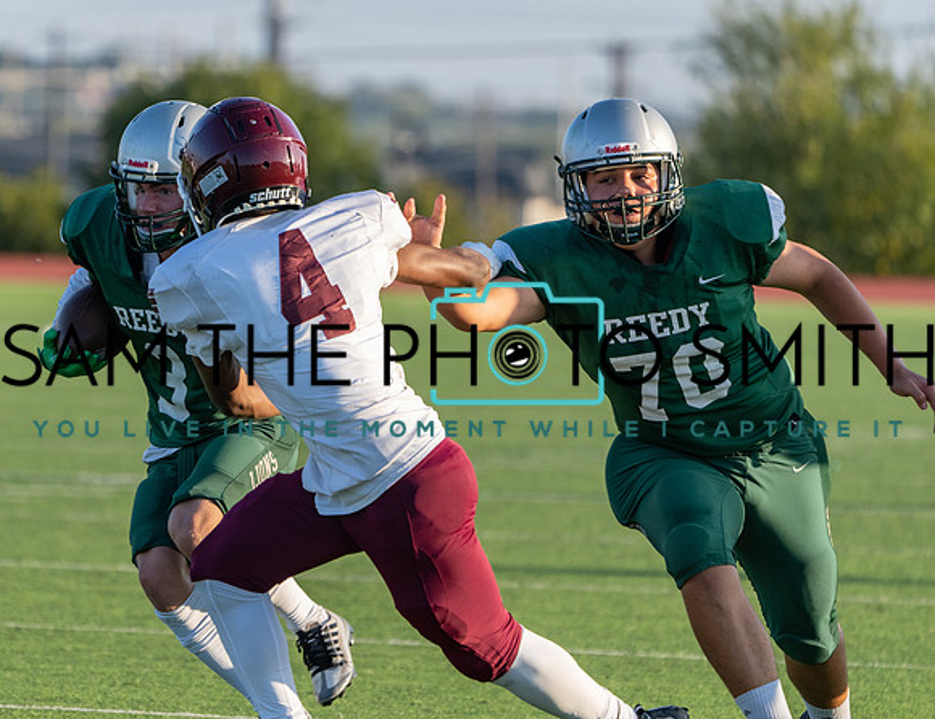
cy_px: 448
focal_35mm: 419
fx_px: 11416
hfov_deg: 4.7
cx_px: 262
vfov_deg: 3.6
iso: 640
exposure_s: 1/1250
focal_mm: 300
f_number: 5.6
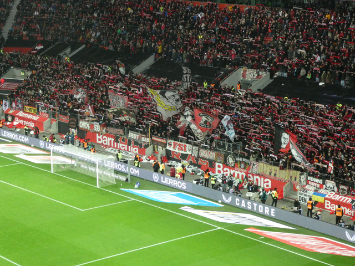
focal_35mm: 90
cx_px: 178
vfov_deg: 16.4
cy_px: 133
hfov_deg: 21.8
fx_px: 923
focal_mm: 16.1
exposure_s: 1/80
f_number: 4.9
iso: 800
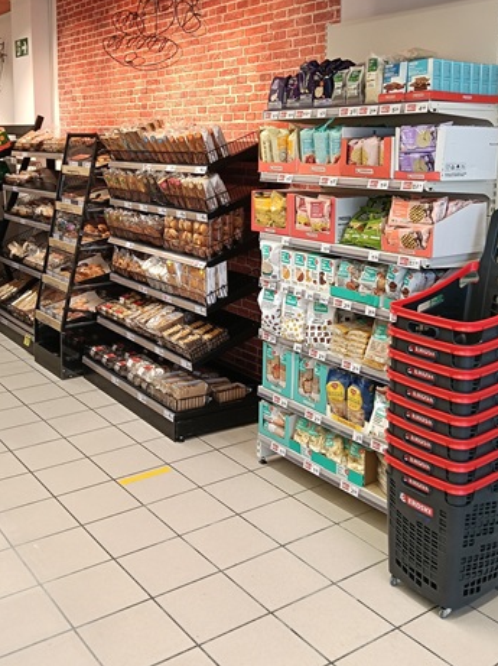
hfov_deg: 39.5
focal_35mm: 36
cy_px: 231
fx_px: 692
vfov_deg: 50.6
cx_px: 214
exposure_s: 1/33.3
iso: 80
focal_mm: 3.98
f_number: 1.8
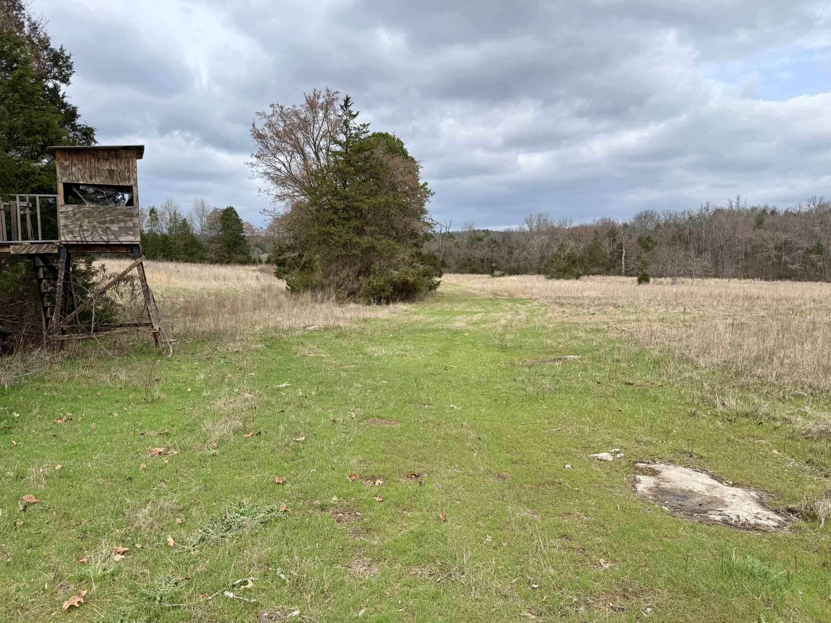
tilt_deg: -4.6
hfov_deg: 71.6
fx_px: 576
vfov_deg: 56.8
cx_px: 416
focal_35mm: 24
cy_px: 312
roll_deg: -1.0
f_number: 1.78
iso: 80
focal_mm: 6.76
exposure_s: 1/3584
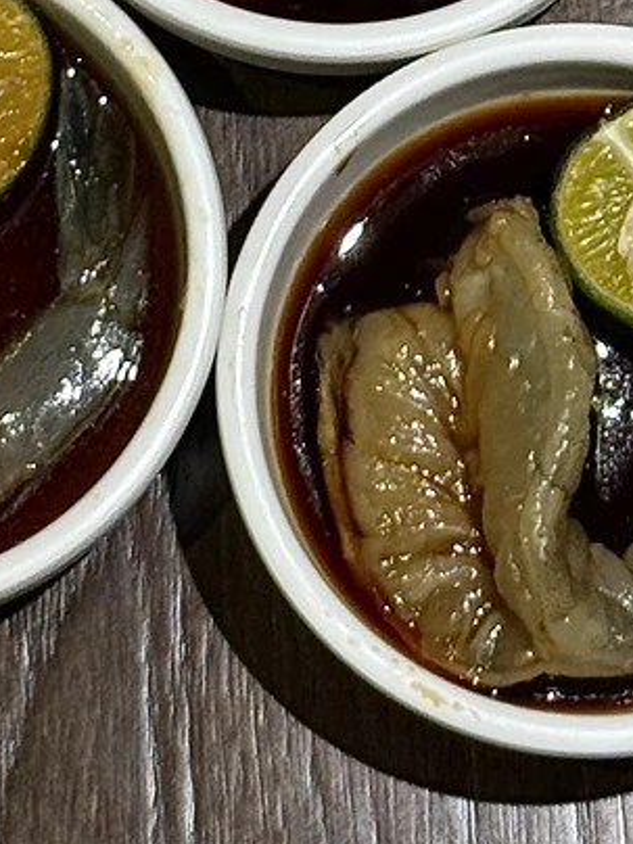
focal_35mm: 171
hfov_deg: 8.7
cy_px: -520
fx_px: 4169
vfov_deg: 11.0
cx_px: 272
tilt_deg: -72.0
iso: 80
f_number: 1.78
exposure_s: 1/121
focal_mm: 6.76
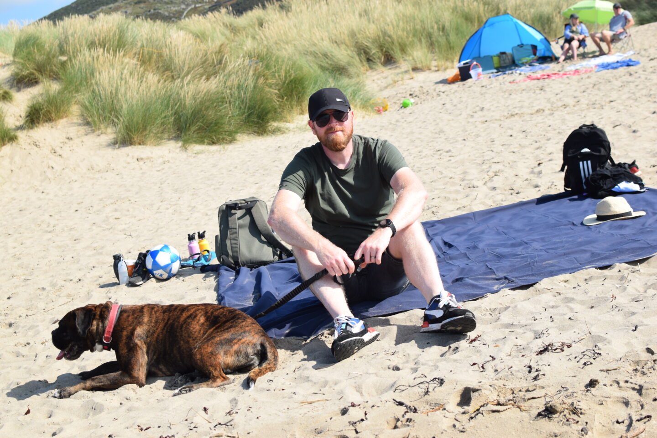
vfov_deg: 25.8
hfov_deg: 37.9
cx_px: 328
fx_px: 958
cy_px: 219
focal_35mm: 52
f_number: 6.3
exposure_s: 1/1600
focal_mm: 35
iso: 400
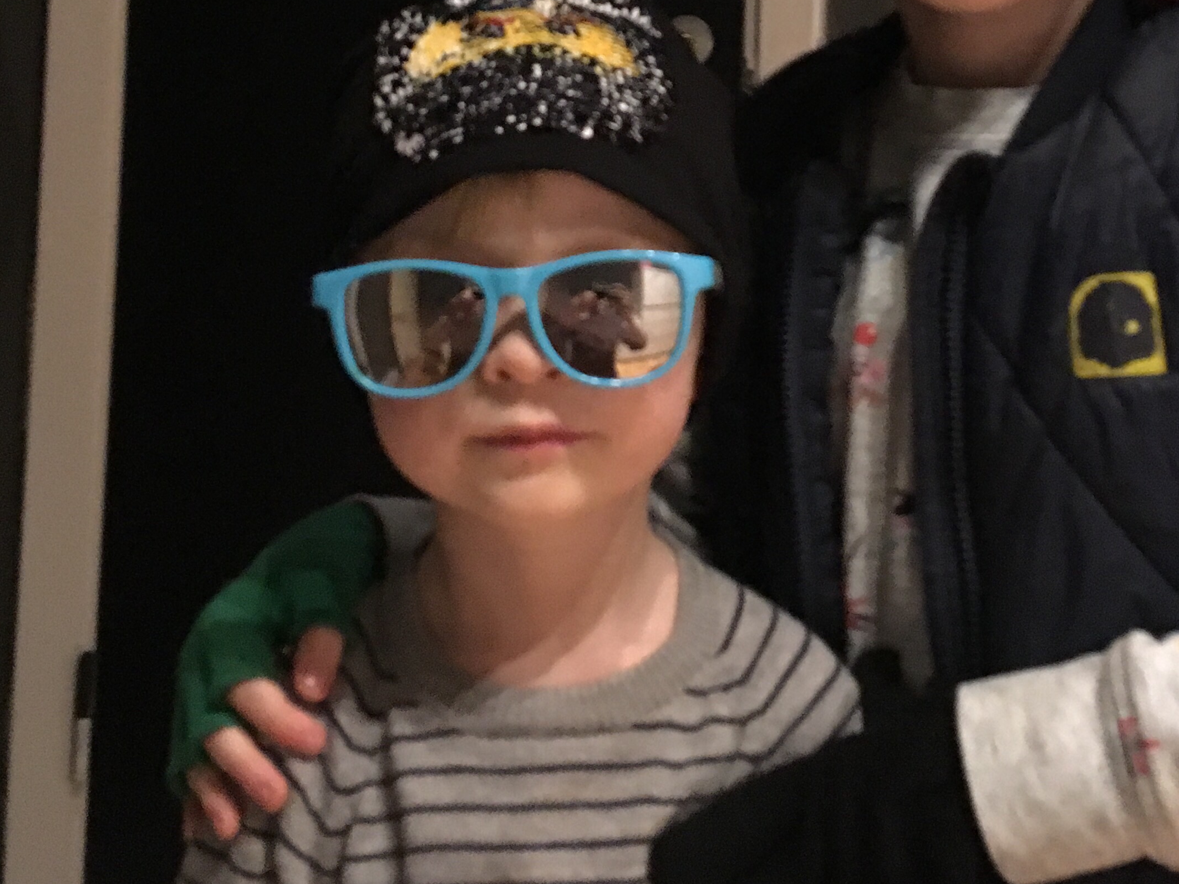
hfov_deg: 34.8
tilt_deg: +0.7
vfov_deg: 25.7
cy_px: 94
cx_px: 718
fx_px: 1873
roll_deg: -1.1
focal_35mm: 55
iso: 640
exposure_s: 1/17
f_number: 2.2
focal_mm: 4.15
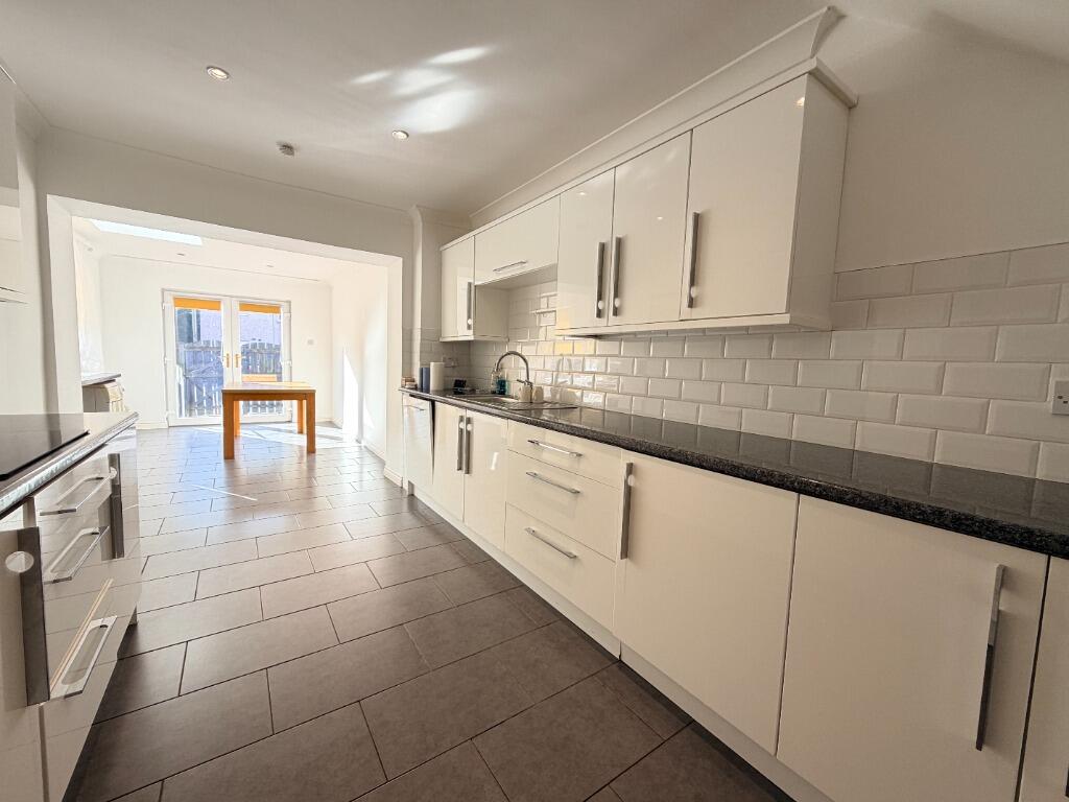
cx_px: 534
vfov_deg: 85.7
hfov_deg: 102.1
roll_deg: -1.5
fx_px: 432
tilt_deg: -5.0
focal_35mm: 14
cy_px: 401
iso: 64
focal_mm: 2.22
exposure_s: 1/121
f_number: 2.2
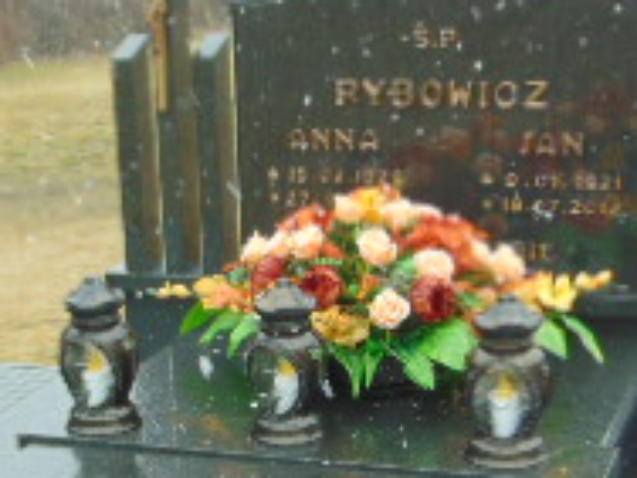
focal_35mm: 85
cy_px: 447
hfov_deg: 23.0
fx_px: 1564
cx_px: 244
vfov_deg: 17.1
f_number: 3
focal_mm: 4.5
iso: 80
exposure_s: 1/160
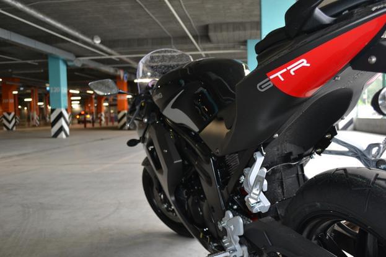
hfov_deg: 57.2
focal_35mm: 33
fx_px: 354
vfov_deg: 39.9
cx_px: 193
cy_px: 128
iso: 900
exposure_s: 1/60
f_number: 3.8
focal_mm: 22
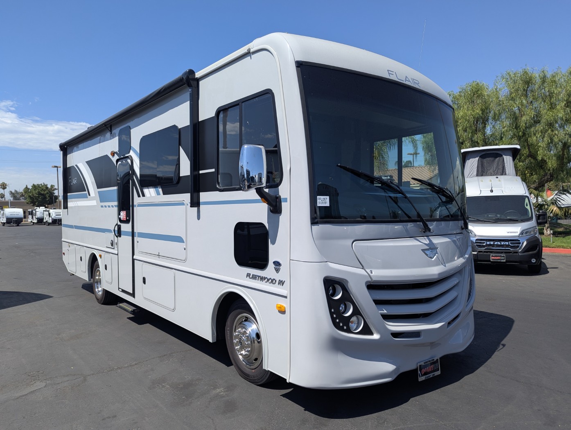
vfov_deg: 56.9
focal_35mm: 24
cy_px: 215
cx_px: 286
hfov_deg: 71.5
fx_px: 396
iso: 42
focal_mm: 6.81
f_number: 1.85
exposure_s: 1/2096
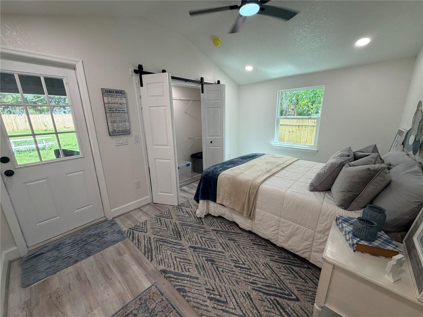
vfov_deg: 85.7
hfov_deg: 102.1
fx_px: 171
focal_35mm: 14
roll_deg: +1.1
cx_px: 212
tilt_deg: -14.4
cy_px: 158
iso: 125
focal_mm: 2.22
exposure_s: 1/120
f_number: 2.2
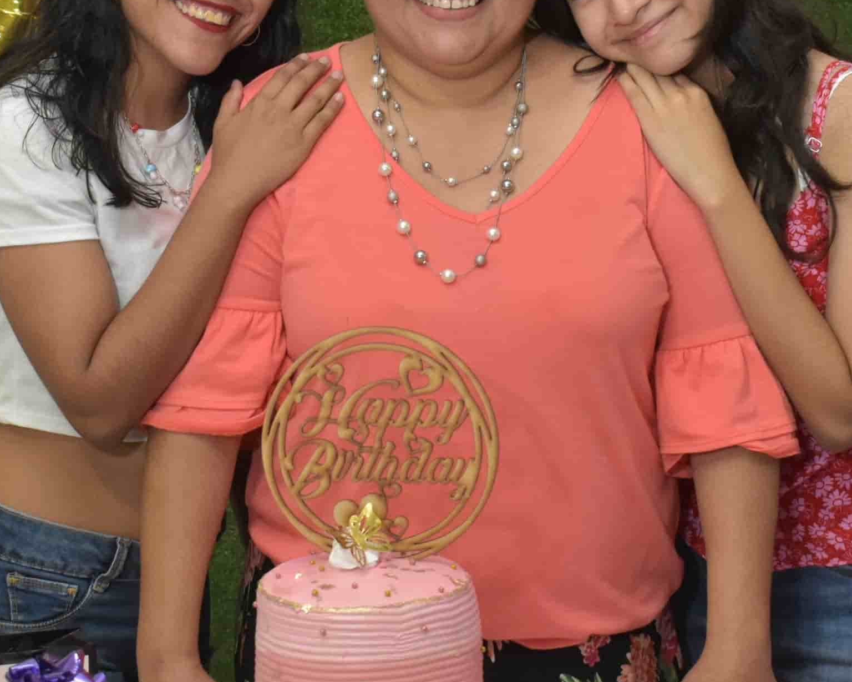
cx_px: 435
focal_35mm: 89
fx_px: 2247
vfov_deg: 17.2
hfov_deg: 21.5
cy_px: 233
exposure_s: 1/50
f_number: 5
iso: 1600
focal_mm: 27
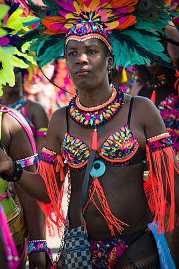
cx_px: 84
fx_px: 1001
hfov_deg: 10.2
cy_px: 144
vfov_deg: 15.3
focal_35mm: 134
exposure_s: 1/200
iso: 100
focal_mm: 120
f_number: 6.3
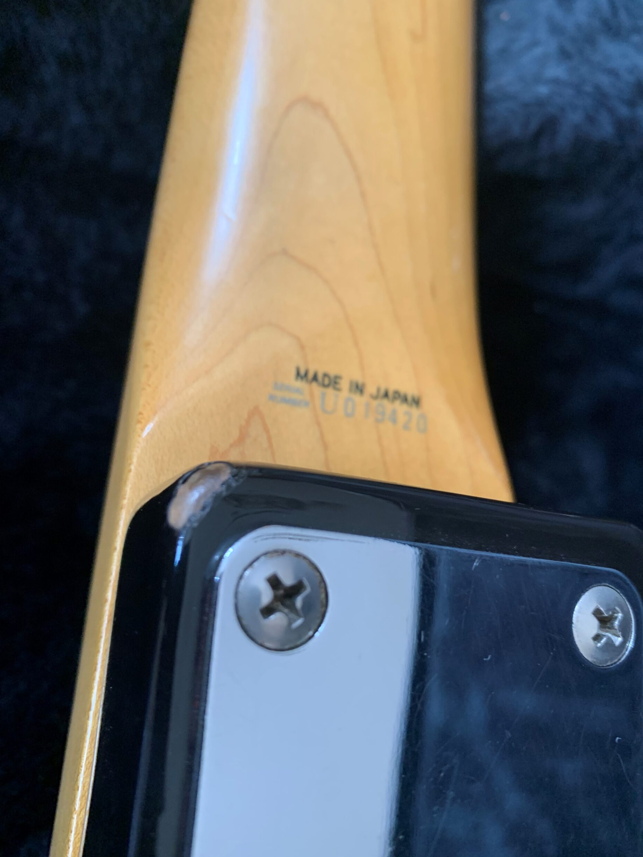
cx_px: 324
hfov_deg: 51.4
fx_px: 669
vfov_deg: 65.3
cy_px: 444
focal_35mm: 27
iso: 125
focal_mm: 4.25
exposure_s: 1/60
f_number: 1.8
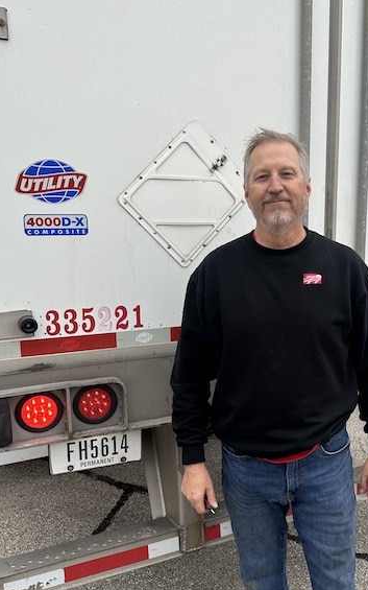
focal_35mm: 36
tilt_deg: -13.3
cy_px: 333
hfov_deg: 34.6
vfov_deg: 53.9
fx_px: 578
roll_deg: -0.7
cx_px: 277
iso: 80
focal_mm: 6.86
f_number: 1.78
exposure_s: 1/663
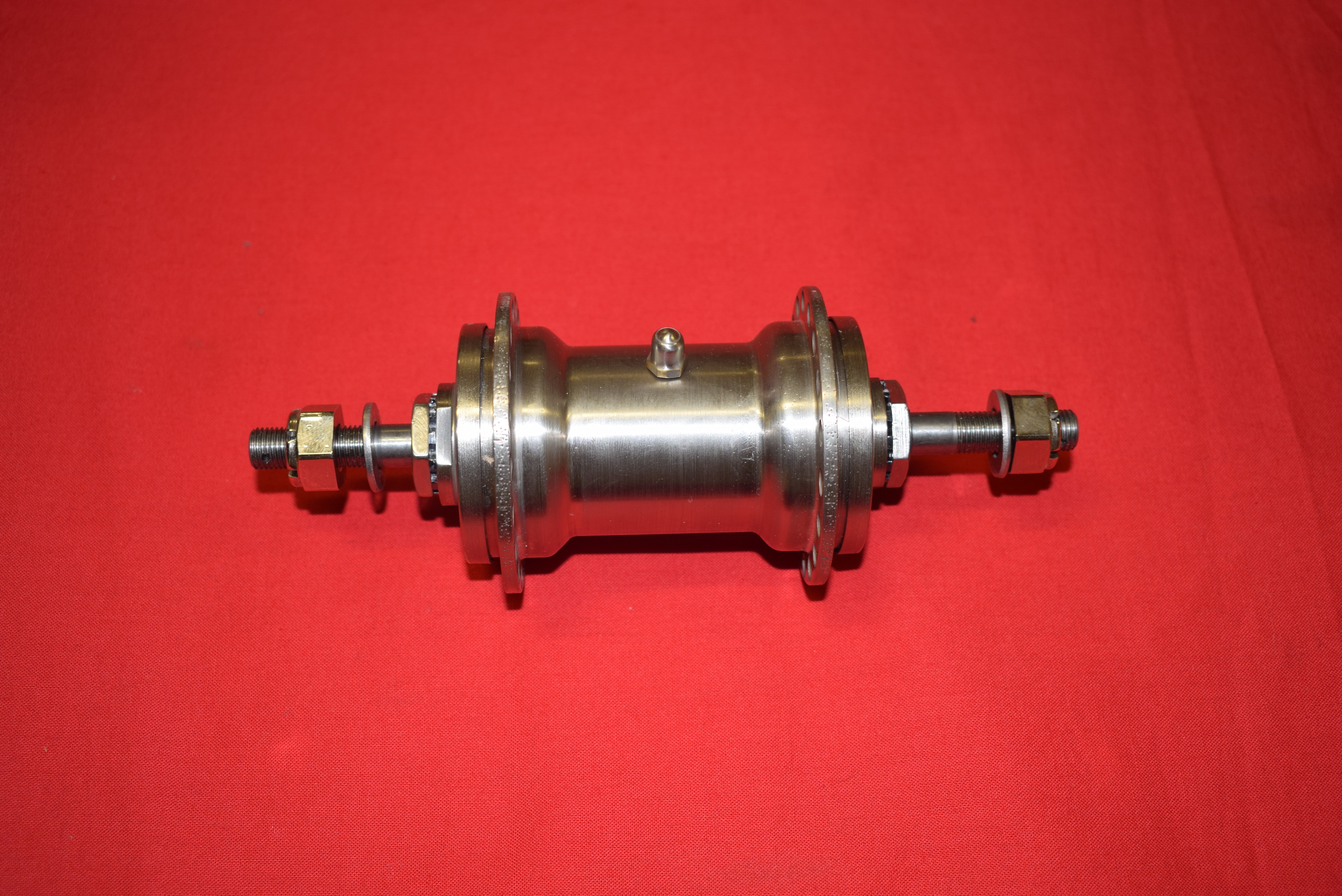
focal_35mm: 44
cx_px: 671
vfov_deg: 30.9
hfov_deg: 45.0
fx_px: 1622
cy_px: 448
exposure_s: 1/25
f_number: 5
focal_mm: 29
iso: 160
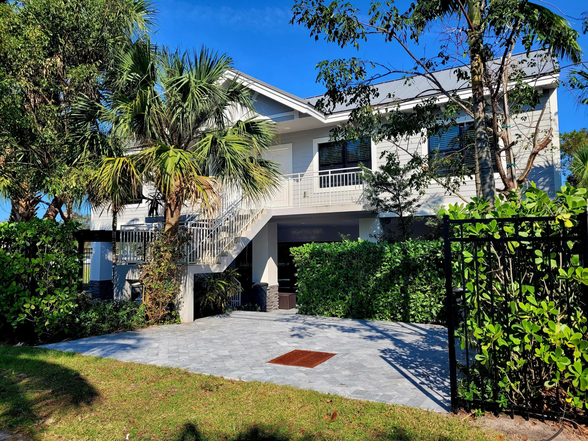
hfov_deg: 67.3
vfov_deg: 53.1
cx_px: 294
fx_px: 442
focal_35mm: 26
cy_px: 220
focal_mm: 5.4
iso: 40
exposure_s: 1/2000
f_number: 1.8
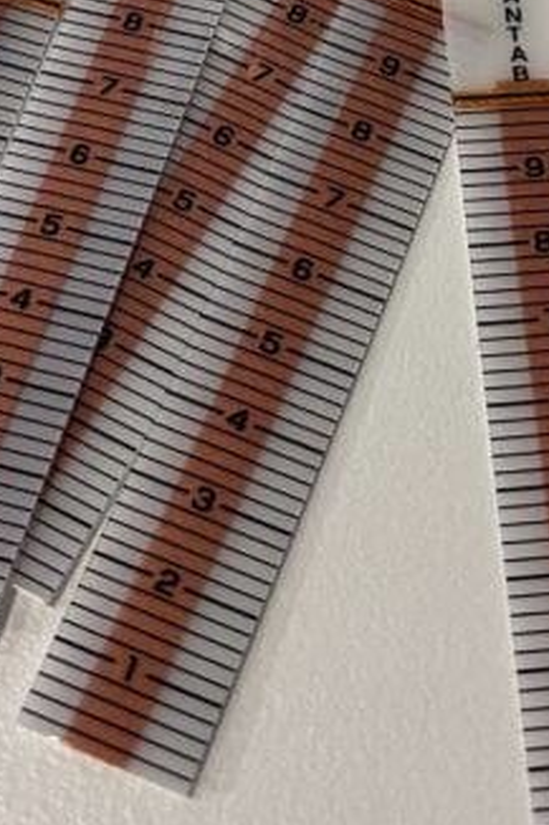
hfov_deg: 16.0
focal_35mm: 85
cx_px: 387
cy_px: -162
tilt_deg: -54.8
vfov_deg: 22.1
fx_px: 1946
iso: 125
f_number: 1.6
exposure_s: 1/59
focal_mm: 5.1
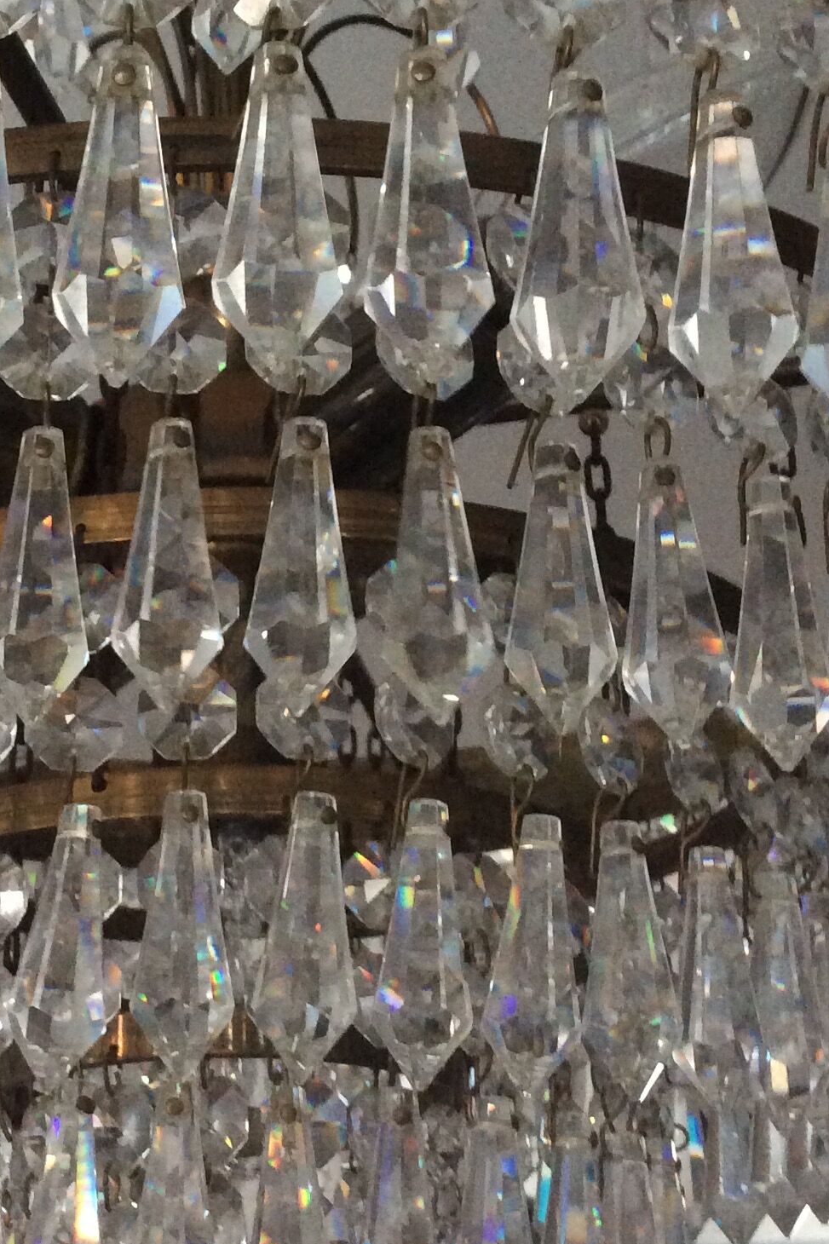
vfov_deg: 33.9
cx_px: 251
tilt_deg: +23.9
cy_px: 527
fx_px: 2038
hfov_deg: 22.9
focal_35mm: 59
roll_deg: +0.2
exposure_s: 1/25
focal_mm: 3.3
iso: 250
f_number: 2.4
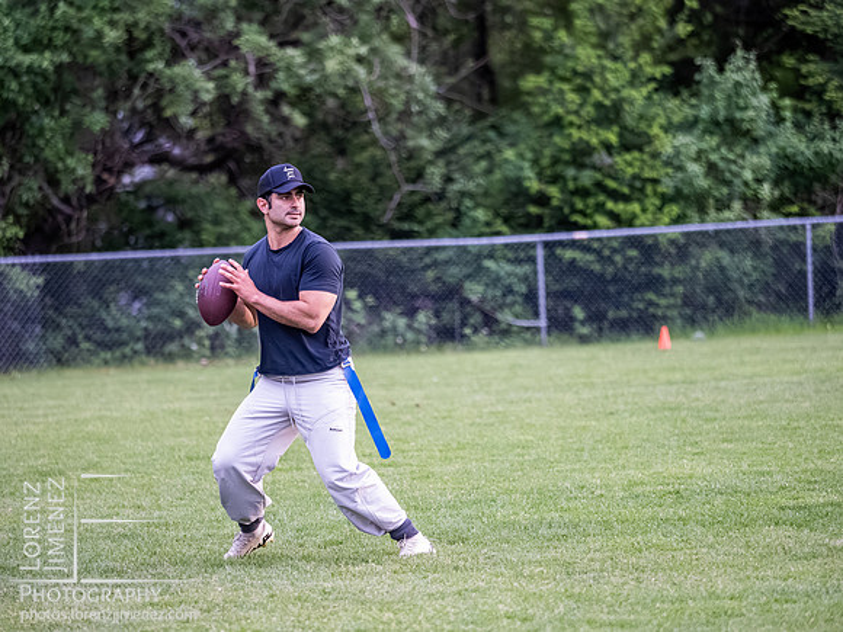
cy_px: 316
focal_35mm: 300
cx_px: 422
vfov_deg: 5.0
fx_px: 7306
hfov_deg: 6.6
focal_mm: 150
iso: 4000
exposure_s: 1/1250
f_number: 2.8
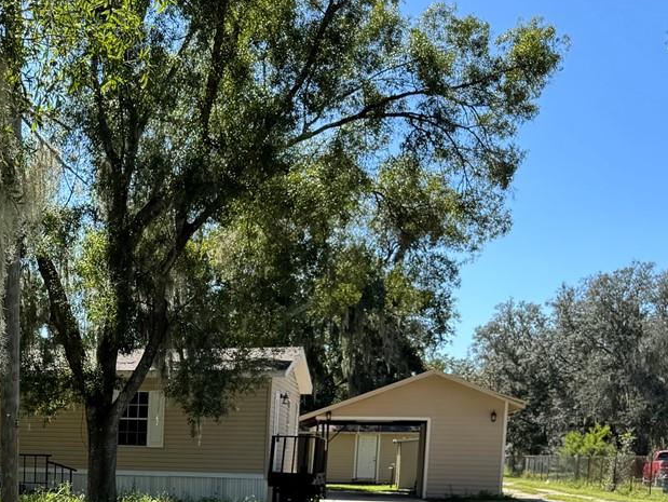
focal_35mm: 62
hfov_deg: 28.9
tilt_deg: -5.6
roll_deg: -2.0
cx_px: -22
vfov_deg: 22.3
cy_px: 555
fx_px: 1197
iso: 80
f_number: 1.78
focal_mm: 6.76
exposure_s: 1/1869
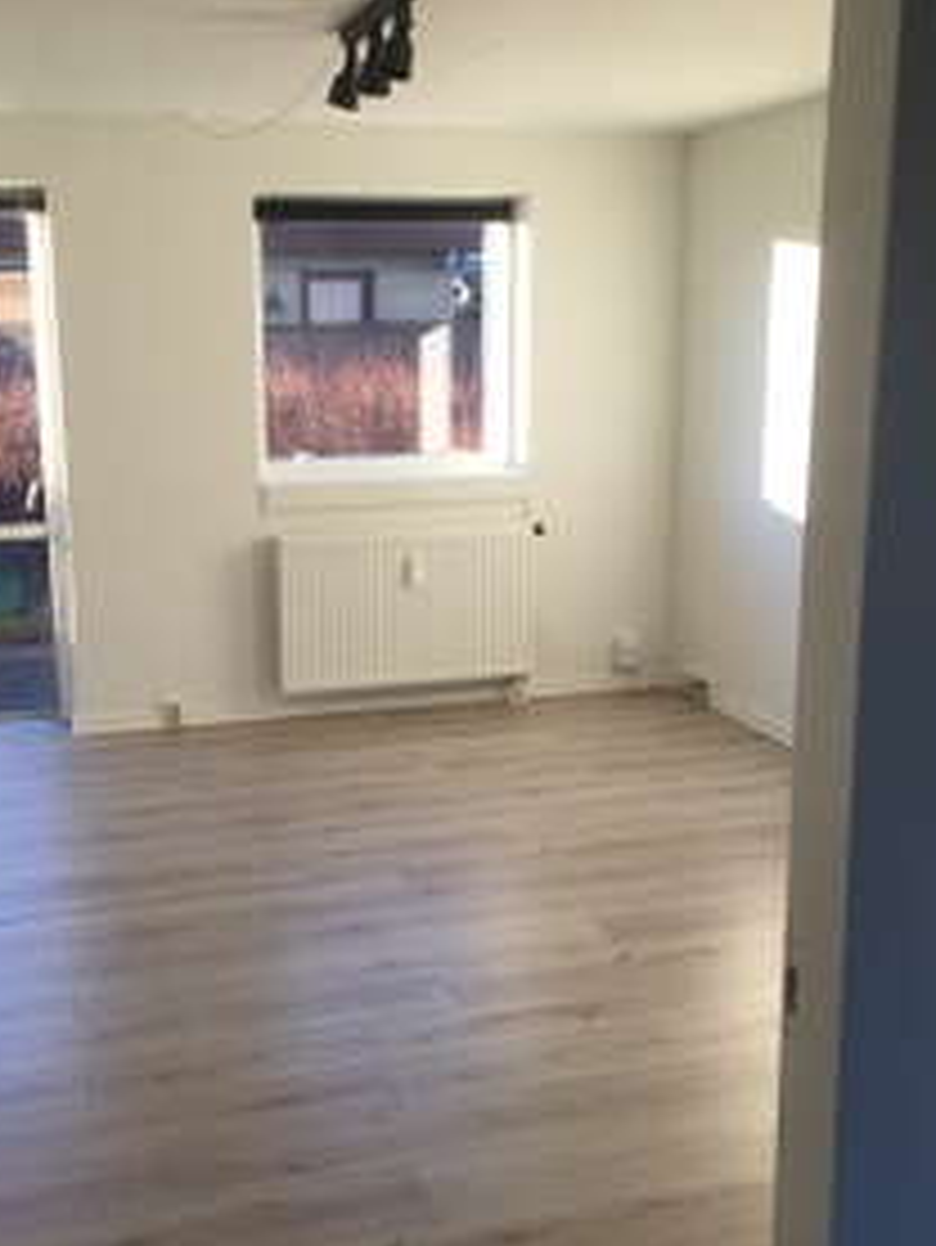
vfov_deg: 47.8
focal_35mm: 39
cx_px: 407
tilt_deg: -10.6
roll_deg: -0.2
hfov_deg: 36.8
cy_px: 625
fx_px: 1405
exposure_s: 1/104
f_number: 2.2
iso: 32
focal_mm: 4.15
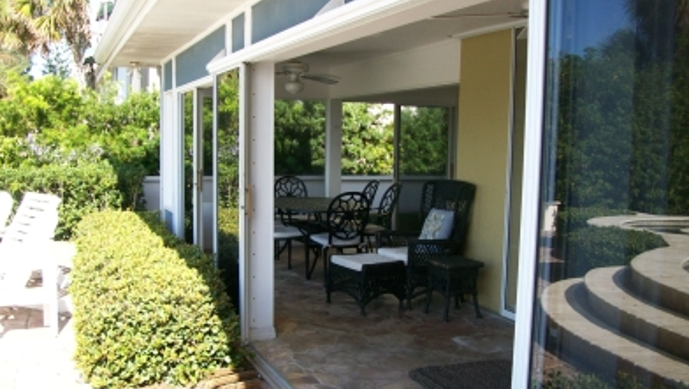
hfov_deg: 50.5
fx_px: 731
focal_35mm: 40
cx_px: 343
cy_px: 231
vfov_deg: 29.7
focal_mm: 6
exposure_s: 1/343
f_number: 2.7
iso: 80
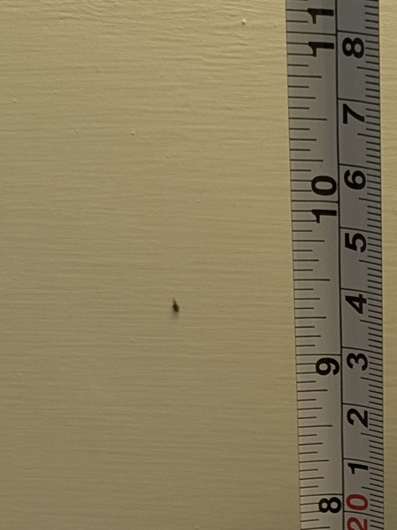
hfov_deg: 14.3
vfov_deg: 18.4
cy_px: 763
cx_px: 615
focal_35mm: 96
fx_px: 1468
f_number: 1.89
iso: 115
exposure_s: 1/50
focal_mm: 5.43
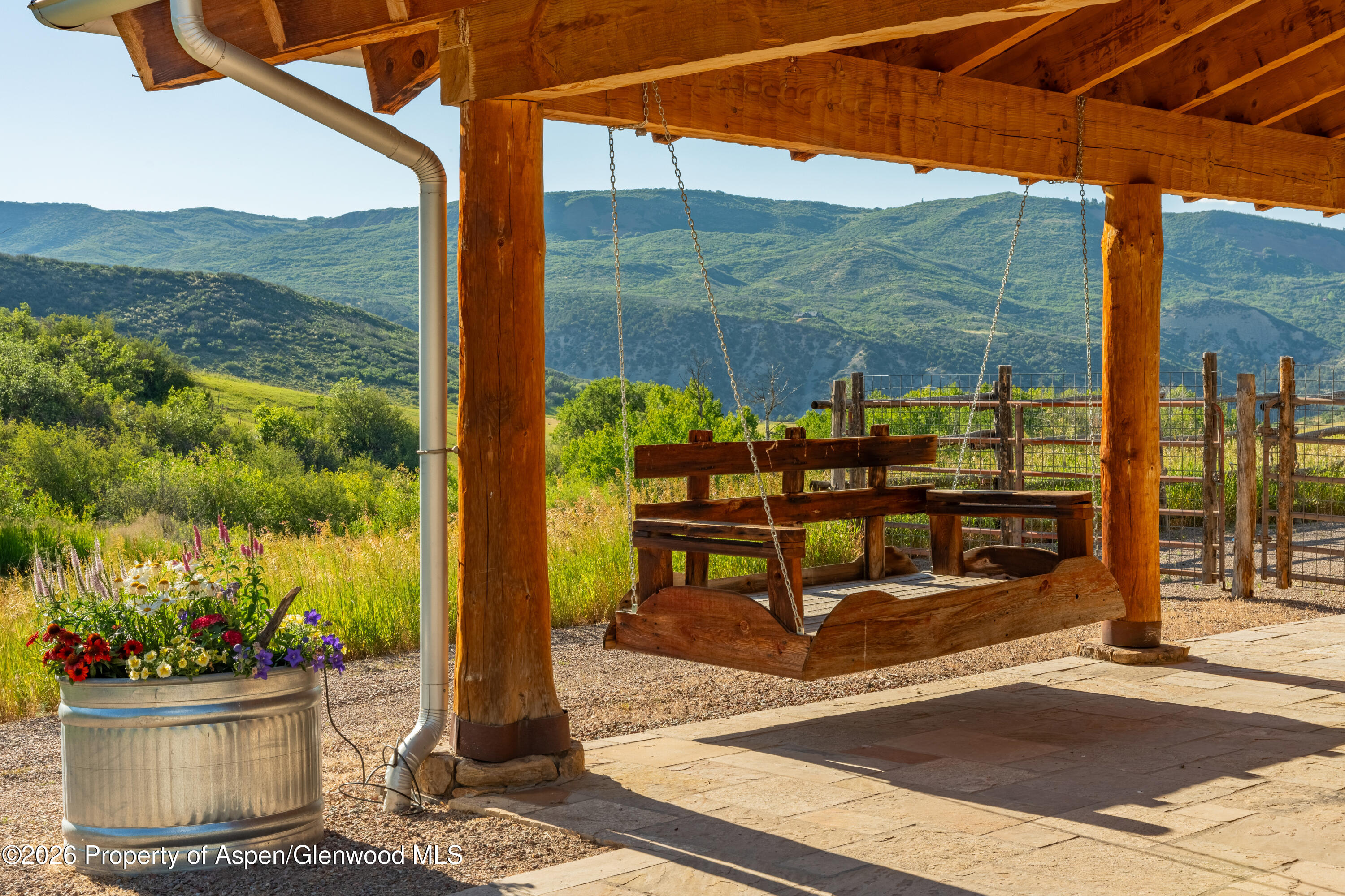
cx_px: 672
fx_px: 1778
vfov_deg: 28.3
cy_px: 448
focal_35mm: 48
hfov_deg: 41.4
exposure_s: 1/3200
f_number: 11
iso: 400
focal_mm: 47.6
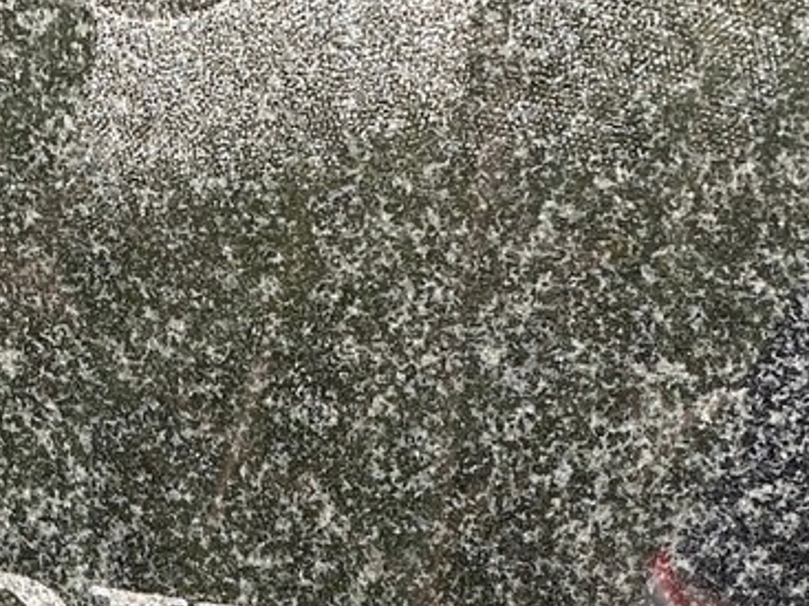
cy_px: 1062
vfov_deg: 13.2
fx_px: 2383
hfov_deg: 19.3
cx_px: 350
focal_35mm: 102
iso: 64
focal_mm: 4.25
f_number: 1.8
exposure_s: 1/121
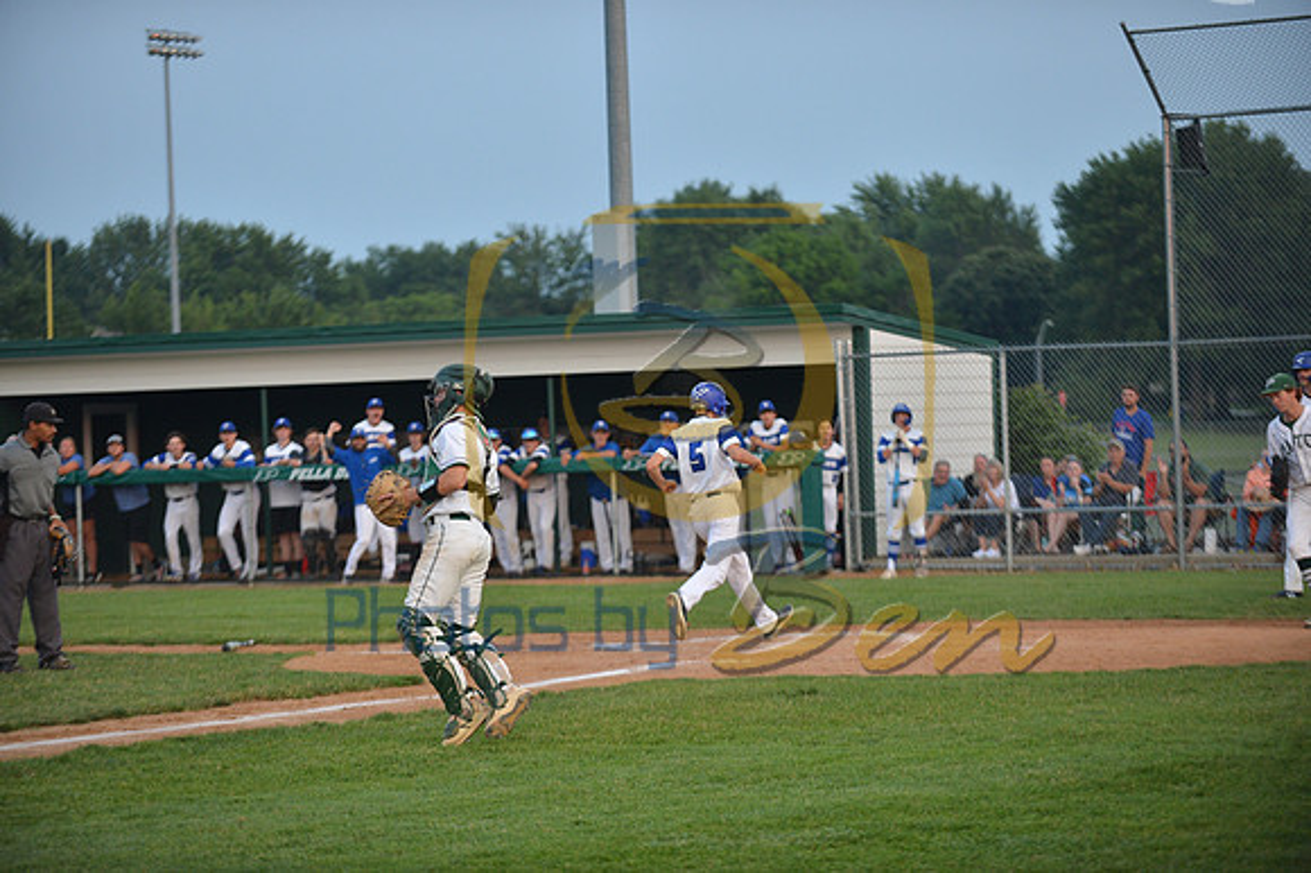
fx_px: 4549
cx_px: 656
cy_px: 436
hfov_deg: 16.4
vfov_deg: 11.0
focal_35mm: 125
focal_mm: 125
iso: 1000
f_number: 2.8
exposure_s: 1/1600
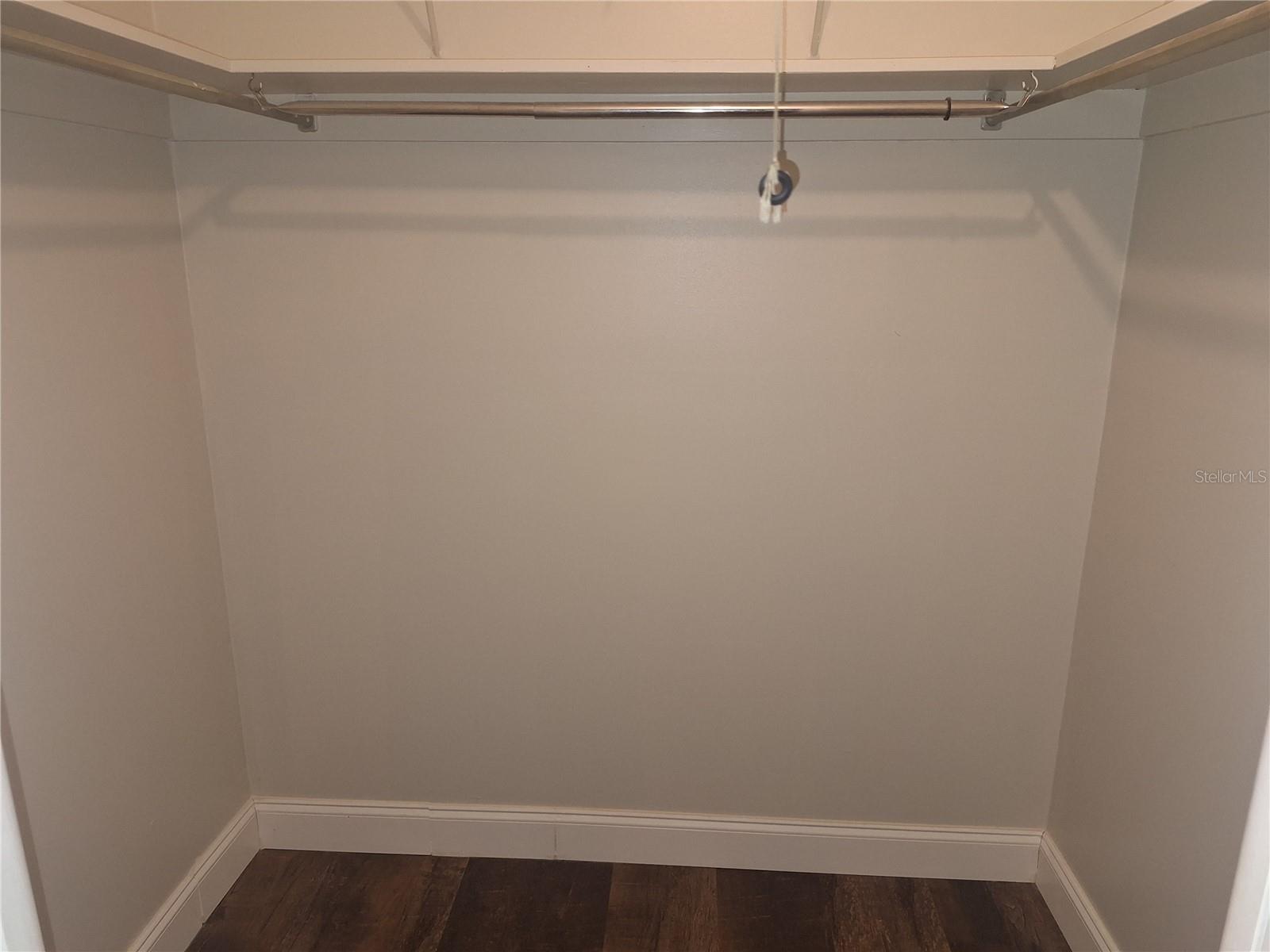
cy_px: 476
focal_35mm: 23
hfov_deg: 73.9
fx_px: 844
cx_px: 635
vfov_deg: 58.9
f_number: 1.8
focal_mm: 5.54
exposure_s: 1/40
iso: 160
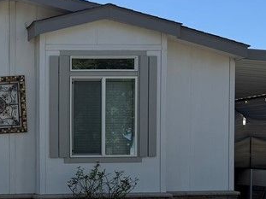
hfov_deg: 23.0
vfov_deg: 18.3
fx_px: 607
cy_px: 186
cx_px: -38
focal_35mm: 79
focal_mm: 6.76
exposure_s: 1/3584
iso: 80
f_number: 1.78
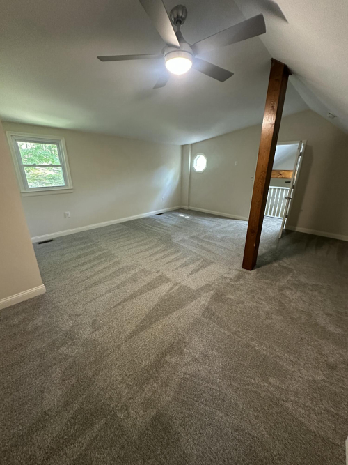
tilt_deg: -18.8
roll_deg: -1.9
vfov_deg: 102.1
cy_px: 232
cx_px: 174
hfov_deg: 85.7
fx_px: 188
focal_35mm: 14
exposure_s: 1/60
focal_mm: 2.22
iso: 640
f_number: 2.2
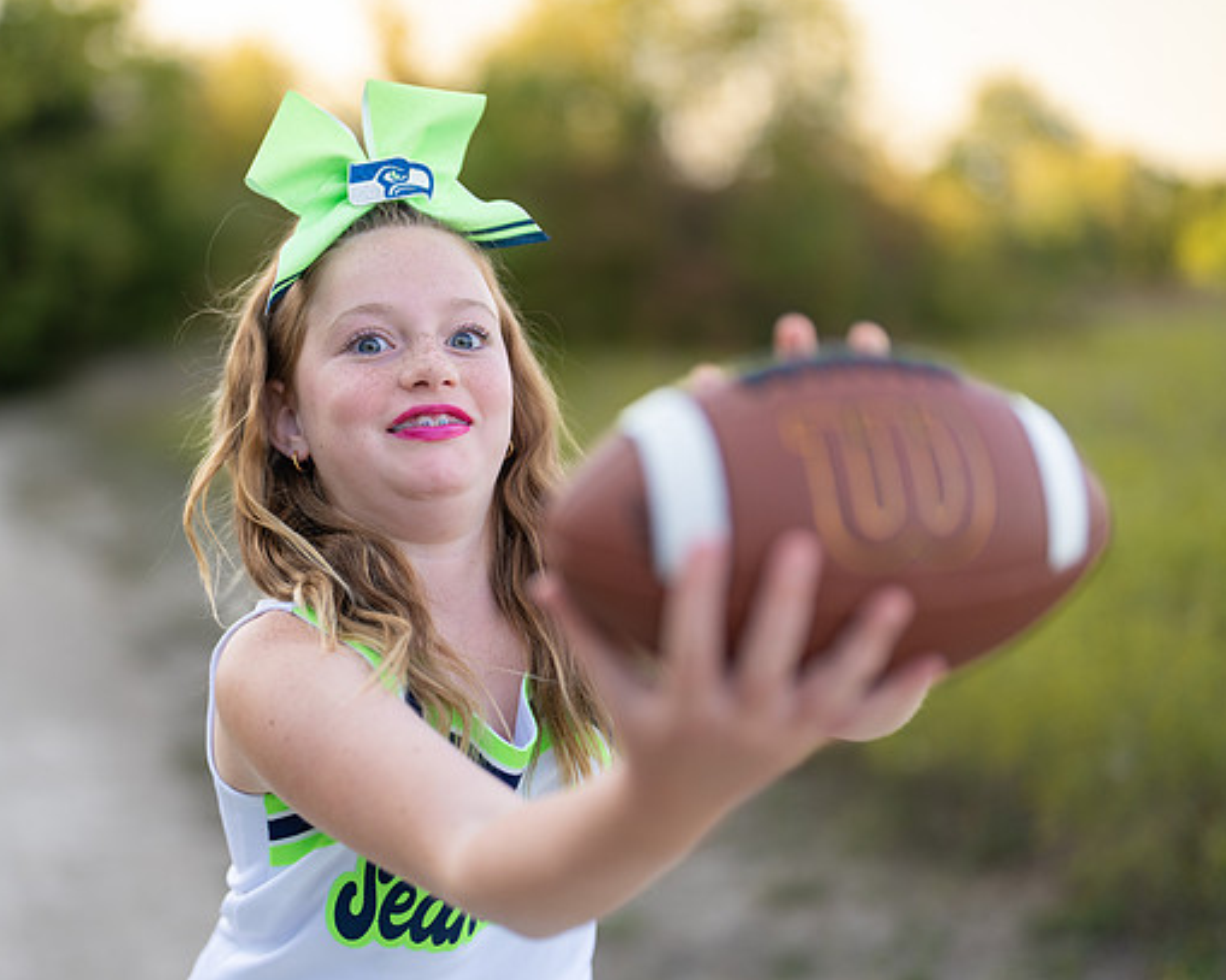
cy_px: 520
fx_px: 2249
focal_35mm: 62
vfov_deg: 24.6
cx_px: 425
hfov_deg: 30.3
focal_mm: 50
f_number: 1.2
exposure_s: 1/1250
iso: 100
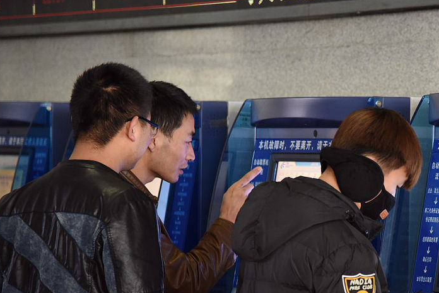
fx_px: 2524
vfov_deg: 6.6
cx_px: 330
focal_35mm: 207
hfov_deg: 9.9
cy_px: 220
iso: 3200
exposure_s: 1/80
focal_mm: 120
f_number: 4
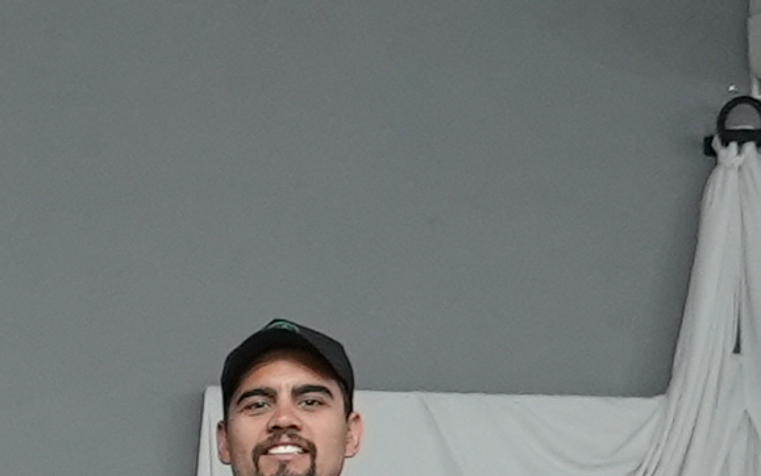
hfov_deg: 11.1
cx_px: -1034
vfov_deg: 7.8
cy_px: 974
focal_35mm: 161
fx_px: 3341
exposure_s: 1/160
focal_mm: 22
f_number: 4
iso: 2500
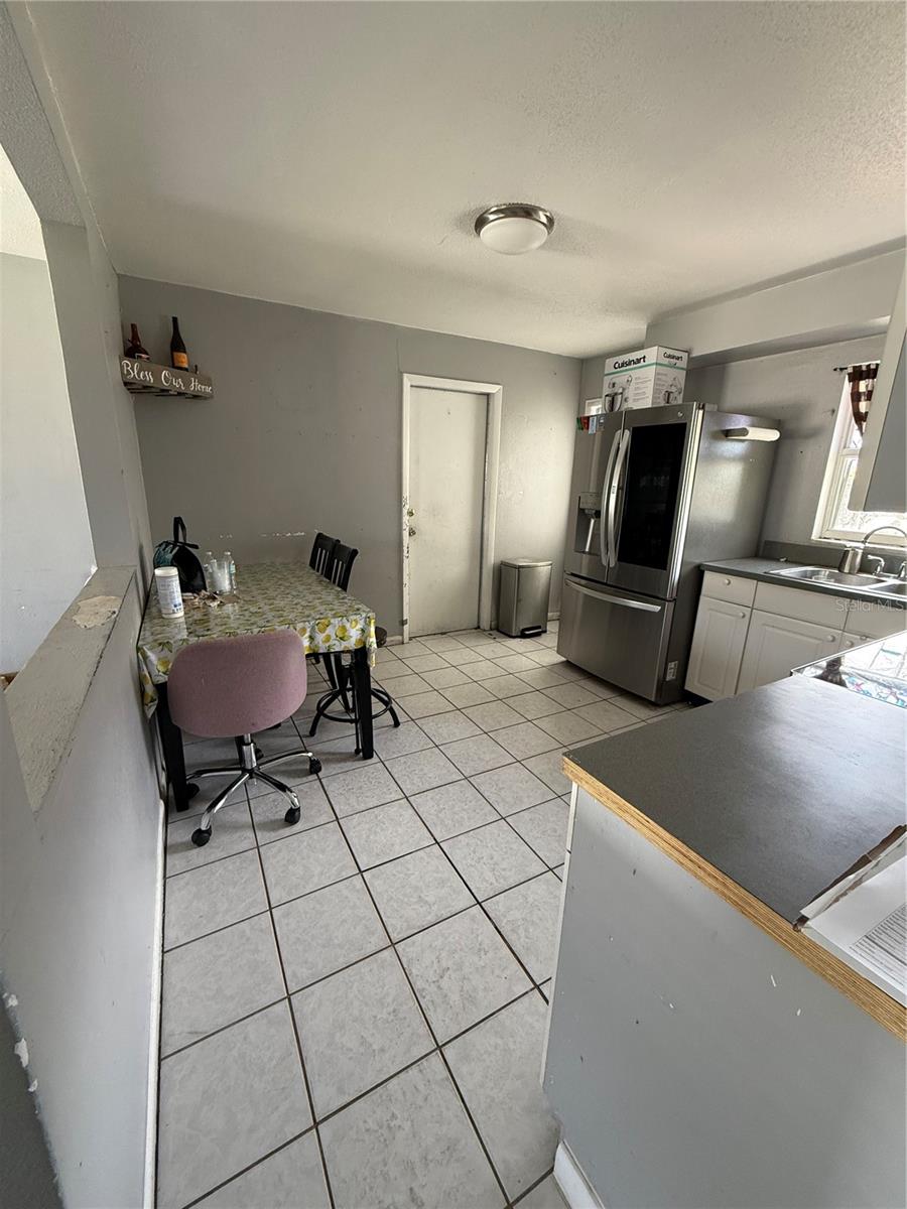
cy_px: 604
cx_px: 454
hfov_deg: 85.7
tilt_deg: -14.6
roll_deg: -2.0
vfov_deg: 102.1
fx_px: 489
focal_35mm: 14
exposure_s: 1/99
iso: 320
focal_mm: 2.22
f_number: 2.2
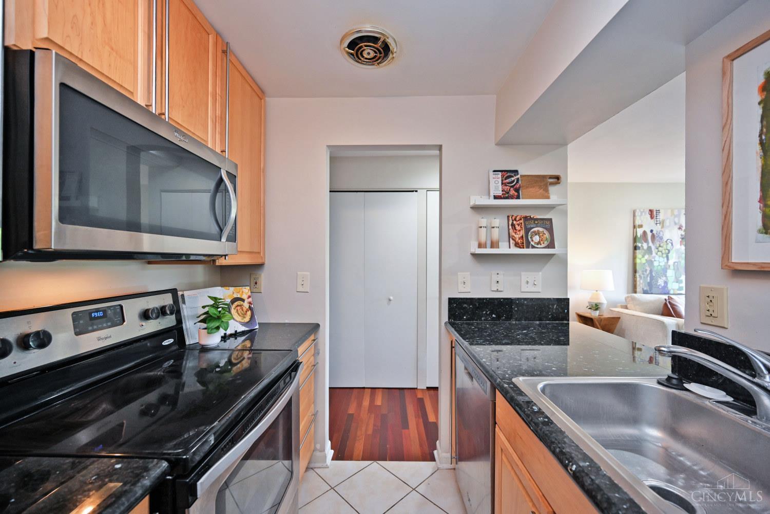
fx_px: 299
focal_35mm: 14
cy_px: 257
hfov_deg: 104.3
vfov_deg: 81.2
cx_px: 385
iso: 560
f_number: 4
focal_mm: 14
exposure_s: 1/60
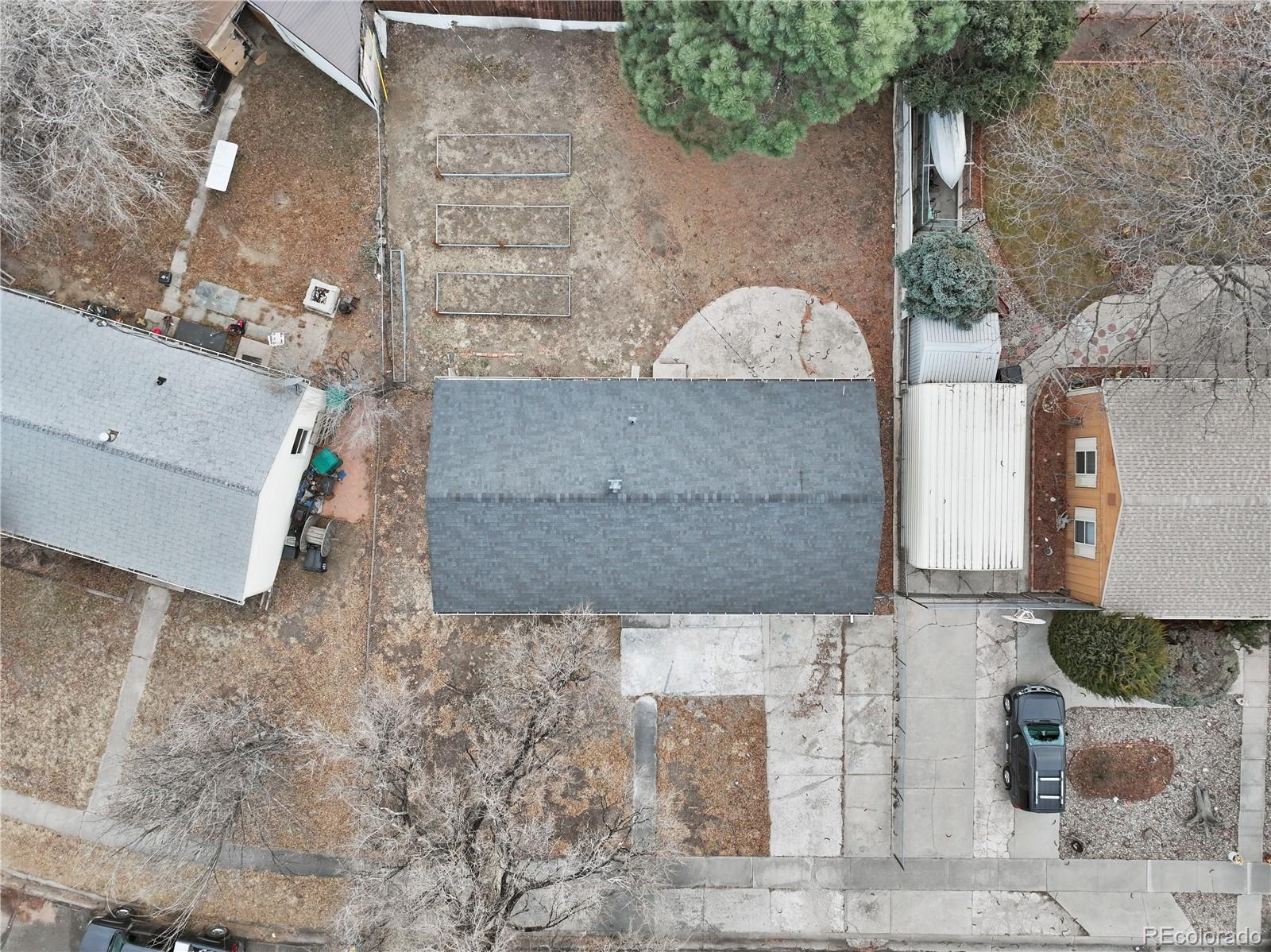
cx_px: 636
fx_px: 881
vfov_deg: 56.8
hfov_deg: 71.6
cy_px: 476
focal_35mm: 24
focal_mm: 12.29
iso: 460
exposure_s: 1/15
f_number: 2.8
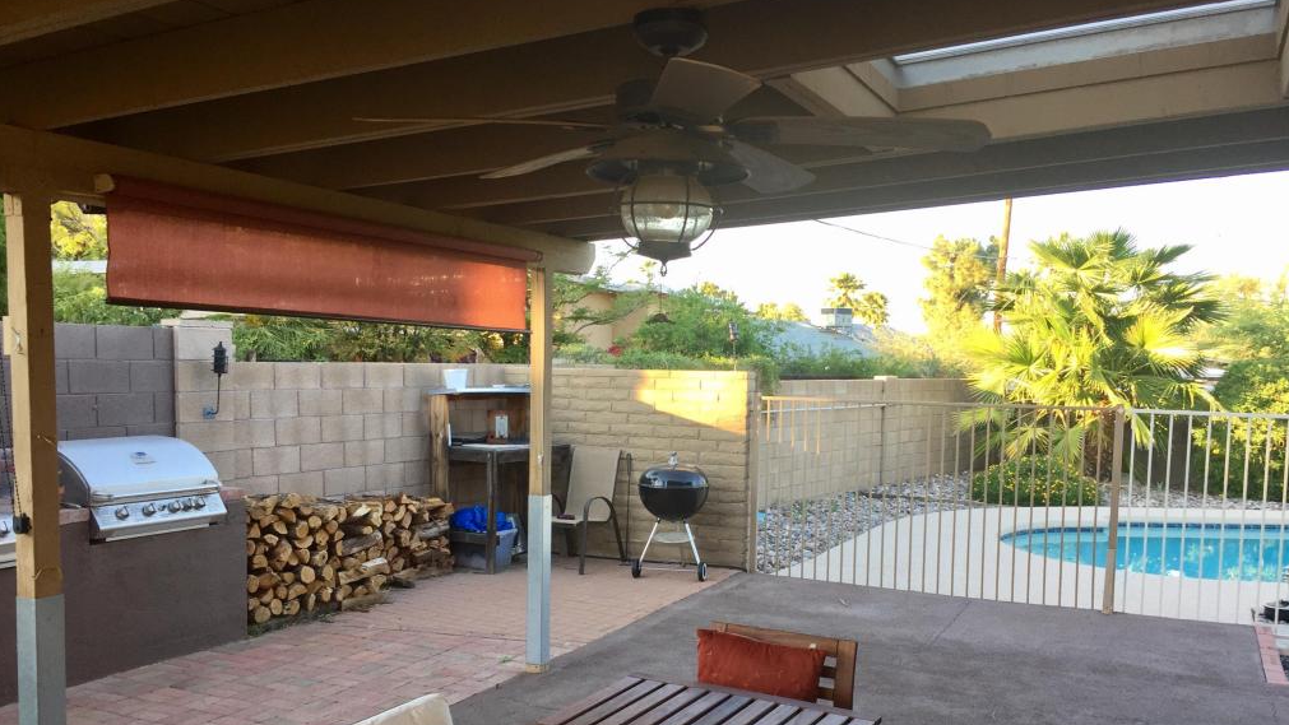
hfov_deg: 61.0
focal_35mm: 32
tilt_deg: -4.4
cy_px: 451
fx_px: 1094
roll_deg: -0.1
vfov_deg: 36.5
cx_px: 648
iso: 40
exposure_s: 1/120
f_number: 2.2
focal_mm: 4.15
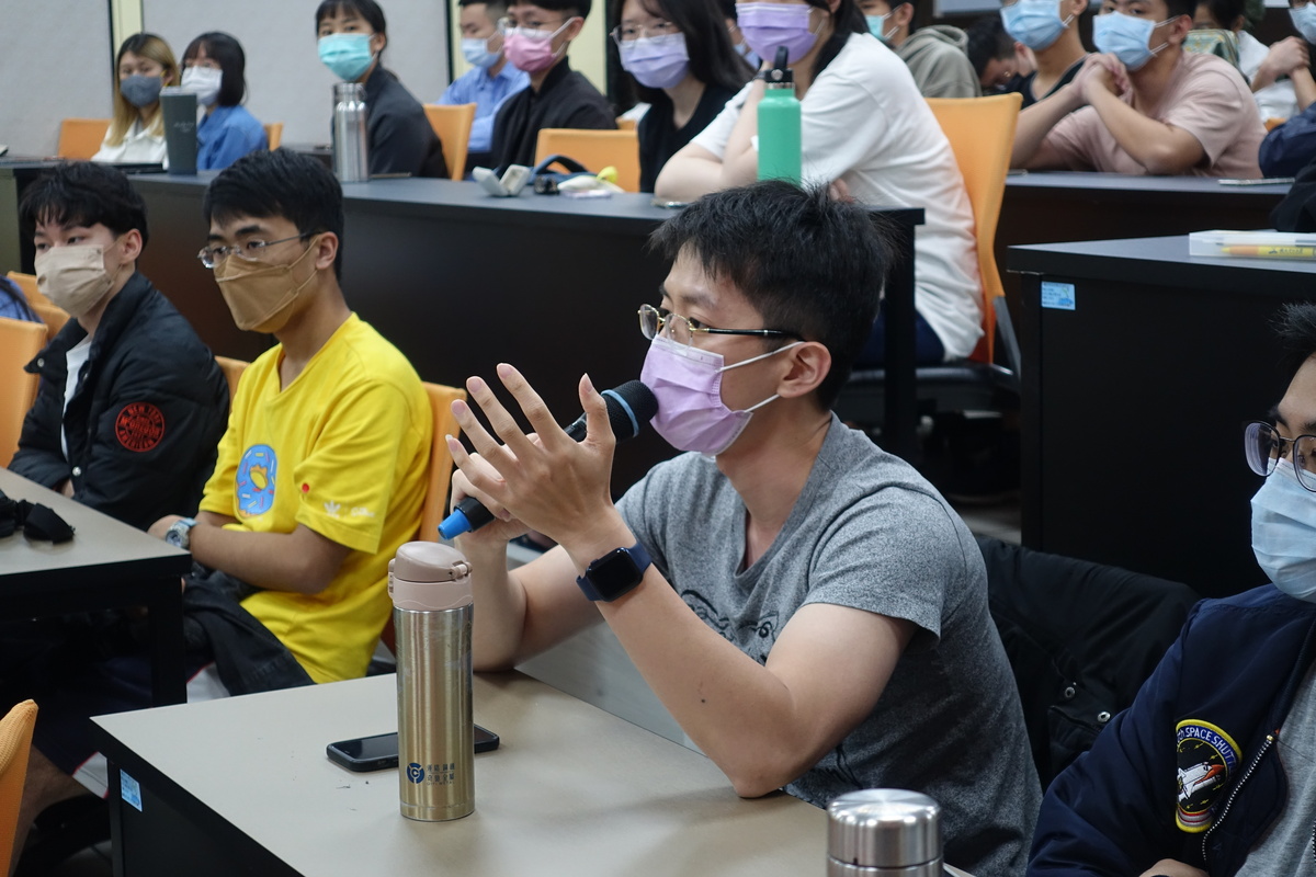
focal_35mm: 70
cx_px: 658
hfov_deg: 28.8
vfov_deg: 19.5
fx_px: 2559
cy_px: 438
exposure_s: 1/80
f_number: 2.8
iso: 500
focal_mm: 25.7
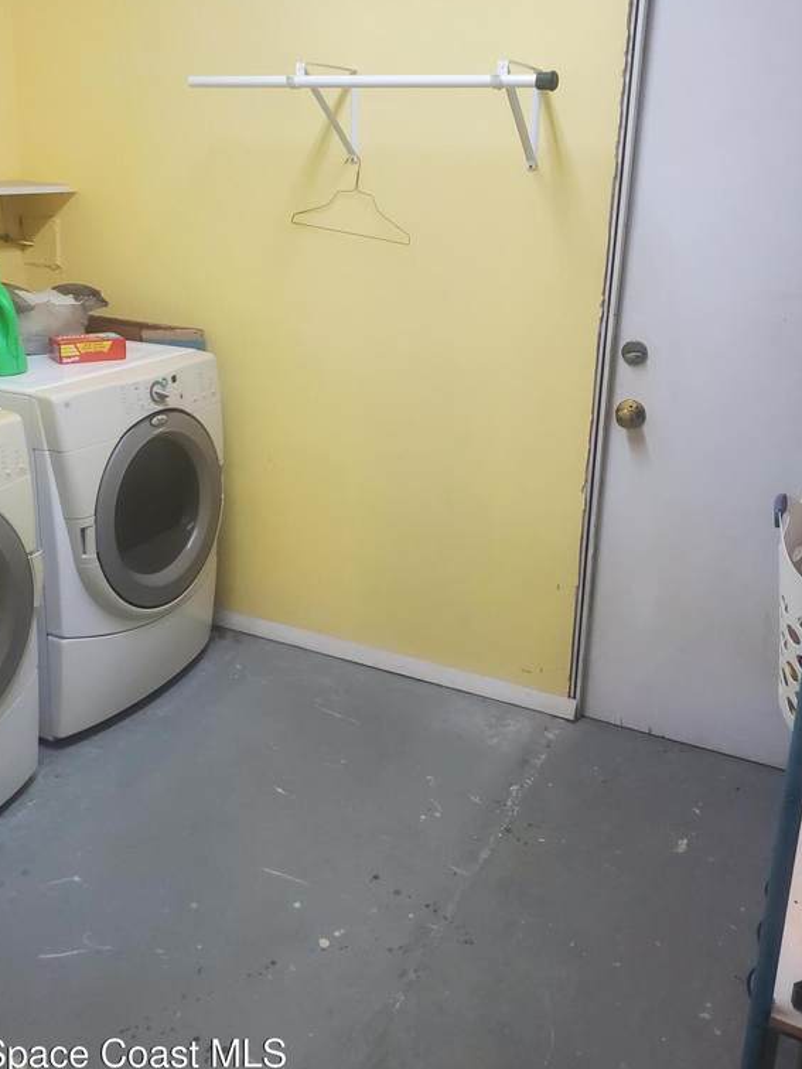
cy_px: 437
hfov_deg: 42.9
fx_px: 1019
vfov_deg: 55.0
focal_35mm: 33
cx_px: 364
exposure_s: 1/120
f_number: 2.4
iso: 250
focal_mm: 4.3
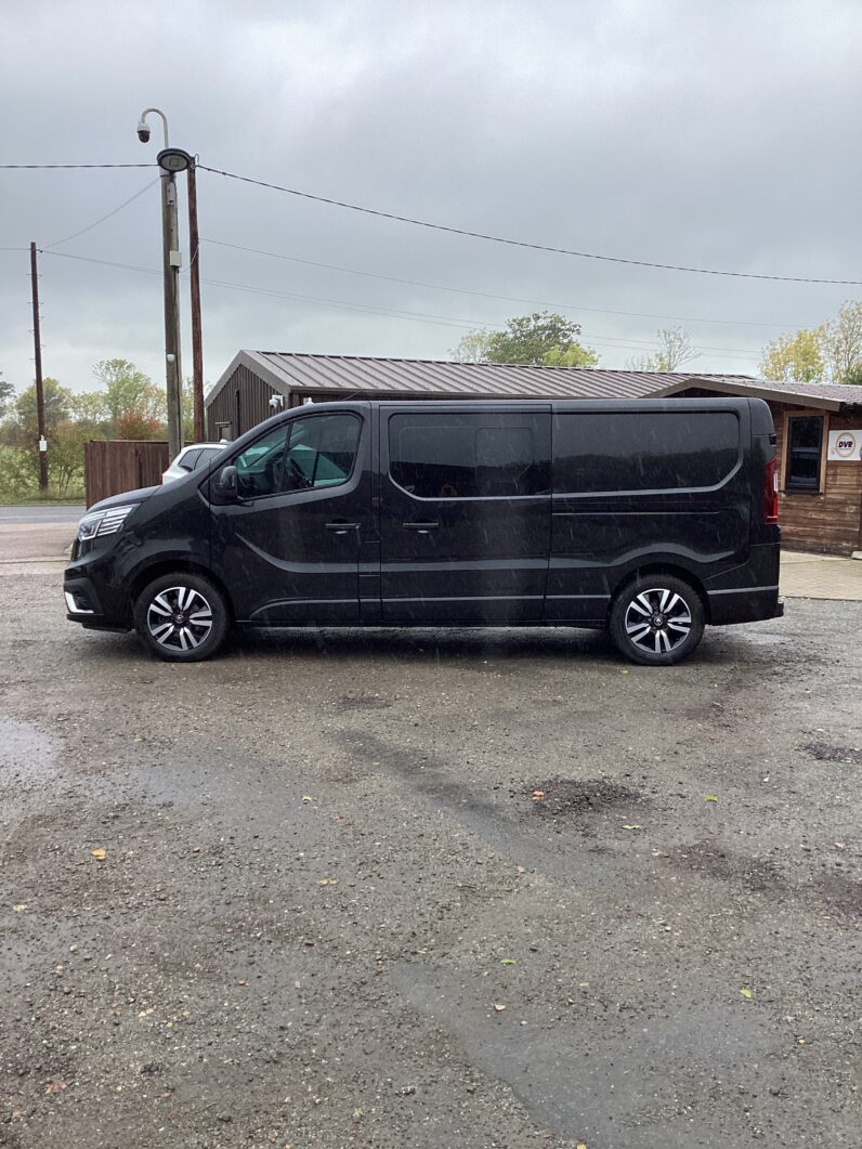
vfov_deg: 58.3
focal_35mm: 31
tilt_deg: -6.7
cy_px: 574
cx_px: 431
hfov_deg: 45.5
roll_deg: -1.8
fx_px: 1029
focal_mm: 3.3
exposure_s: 1/232
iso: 25
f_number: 2.4
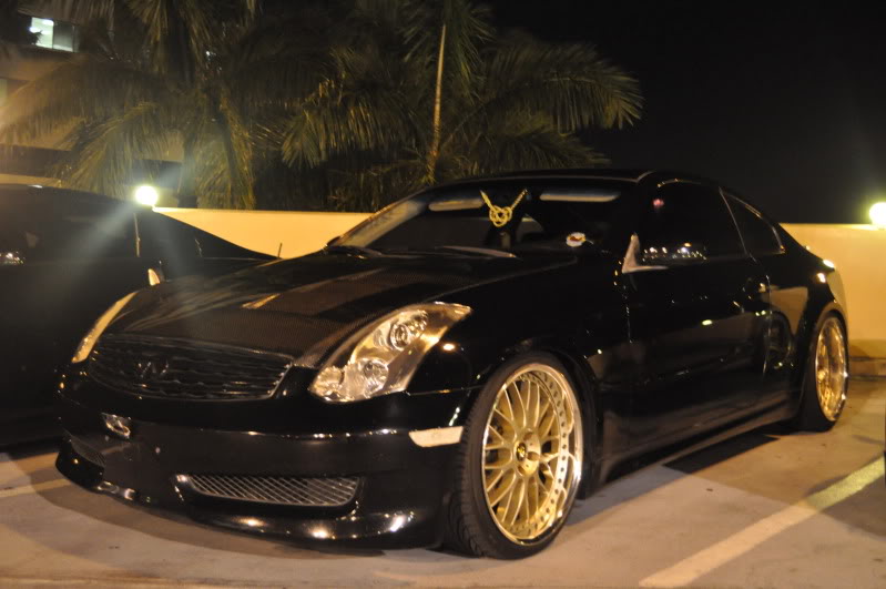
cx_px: 443
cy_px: 294
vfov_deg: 34.1
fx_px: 959
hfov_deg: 49.6
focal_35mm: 39
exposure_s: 1/6
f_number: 4.2
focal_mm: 26
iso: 3200
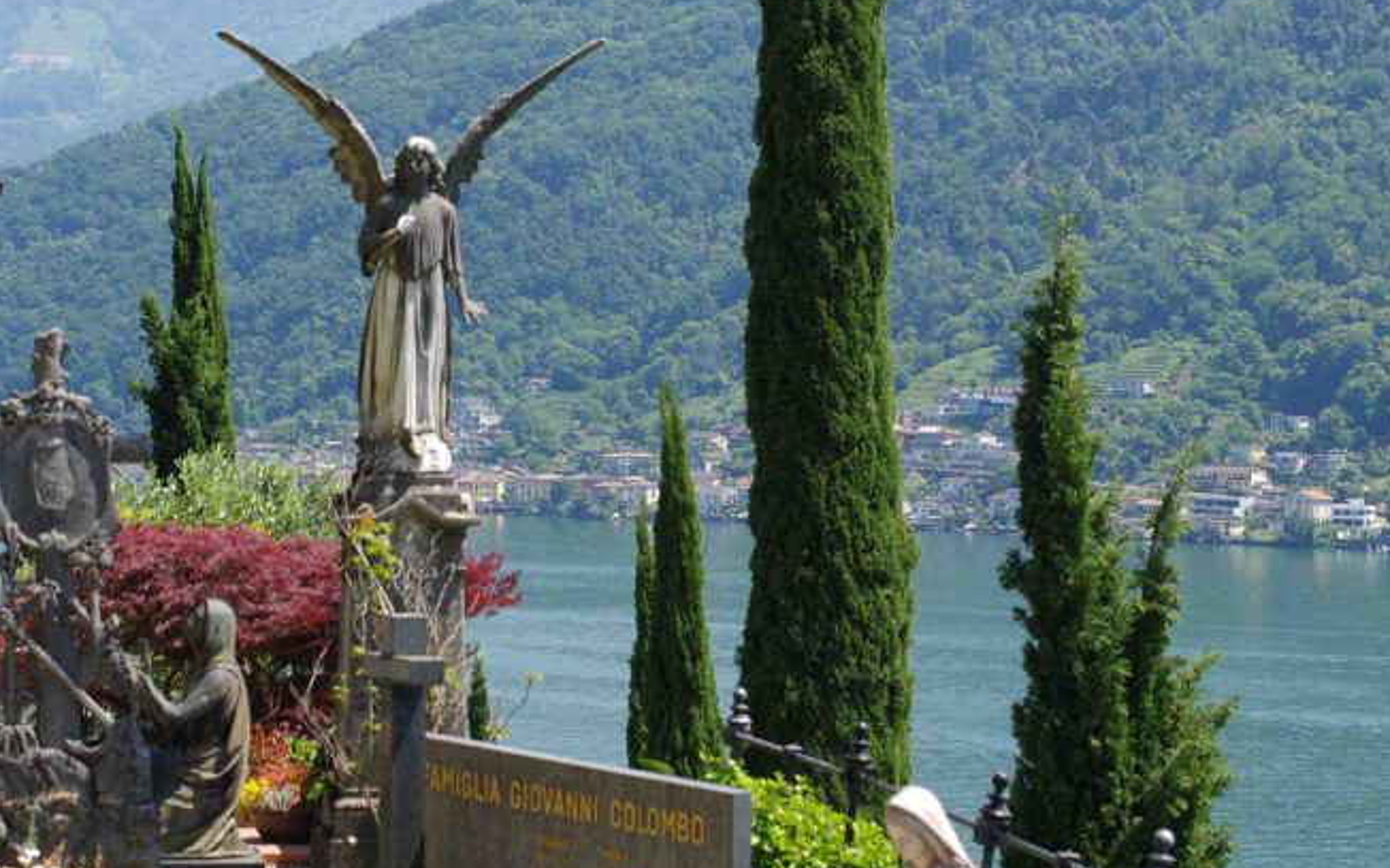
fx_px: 4544
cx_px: 478
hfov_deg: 17.4
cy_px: 357
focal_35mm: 120
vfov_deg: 10.9
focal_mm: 50
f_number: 5.6
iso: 100
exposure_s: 1/250
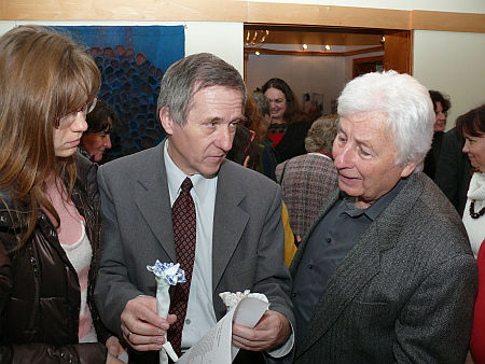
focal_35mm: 35
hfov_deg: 52.6
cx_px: 242
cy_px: 182
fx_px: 491
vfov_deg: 40.7
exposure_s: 1/30
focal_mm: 7.4
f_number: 2.8
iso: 100
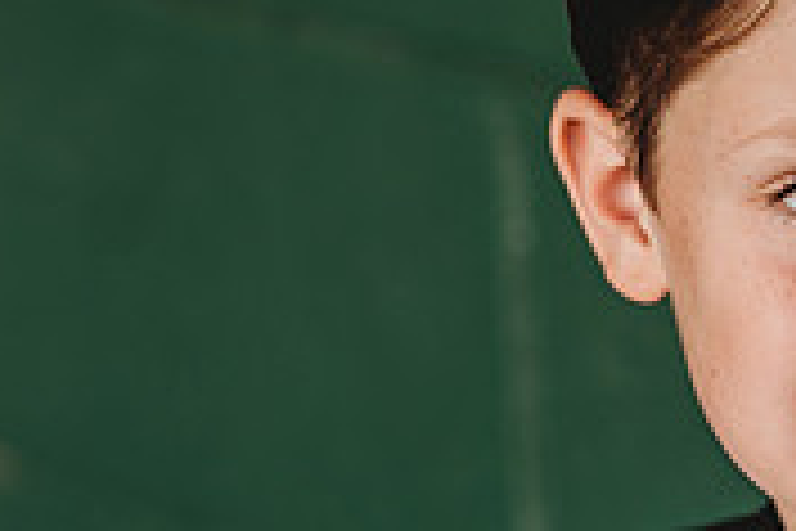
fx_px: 6169
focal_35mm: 279
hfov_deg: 7.3
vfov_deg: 4.9
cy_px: 322
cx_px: 931
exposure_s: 1/400
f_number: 2.8
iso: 320
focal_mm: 85
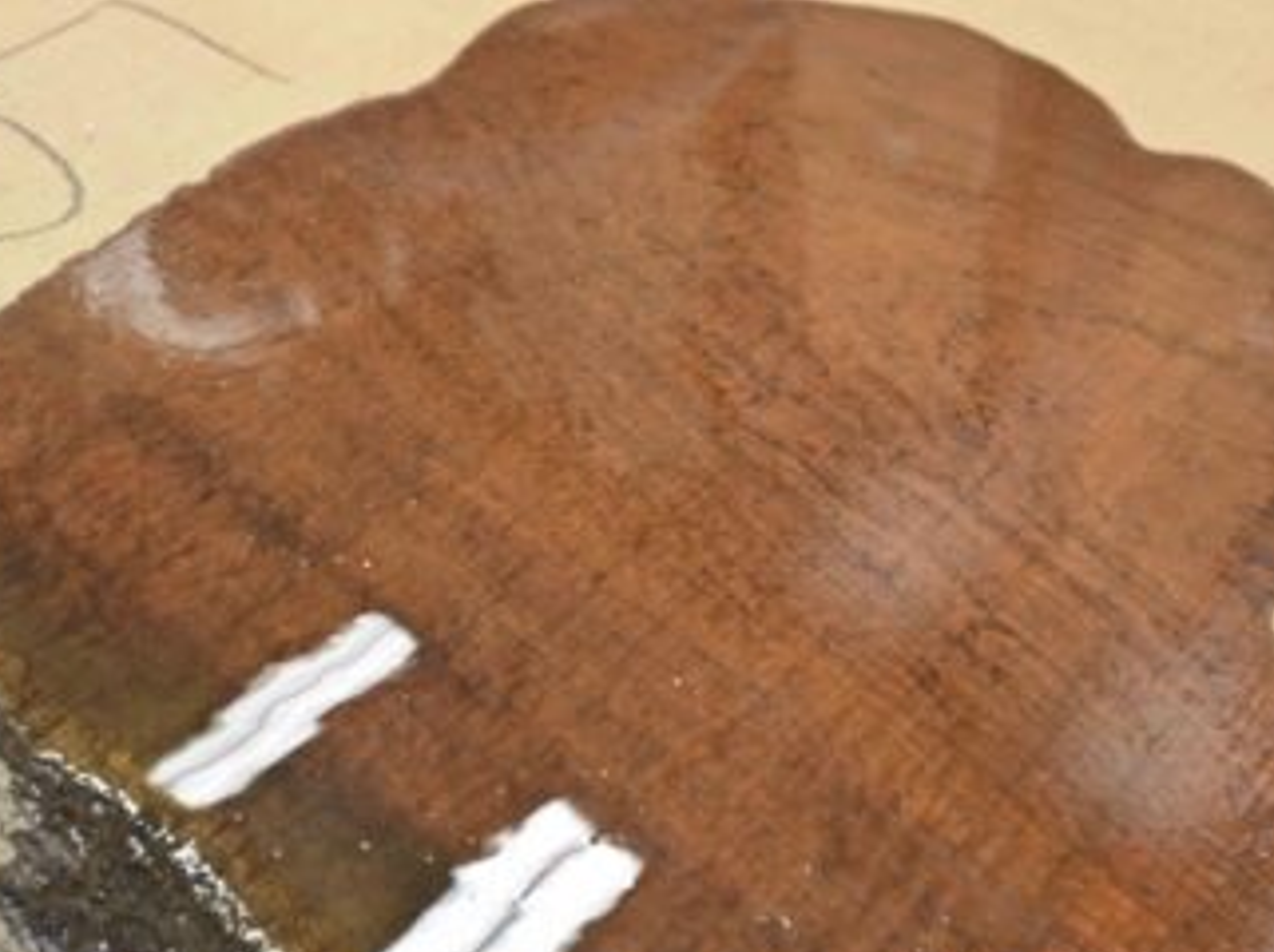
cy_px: 526
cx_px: 671
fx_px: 1544
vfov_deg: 34.3
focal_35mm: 42
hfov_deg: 44.8
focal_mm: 35
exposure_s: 1/60
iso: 450
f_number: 4
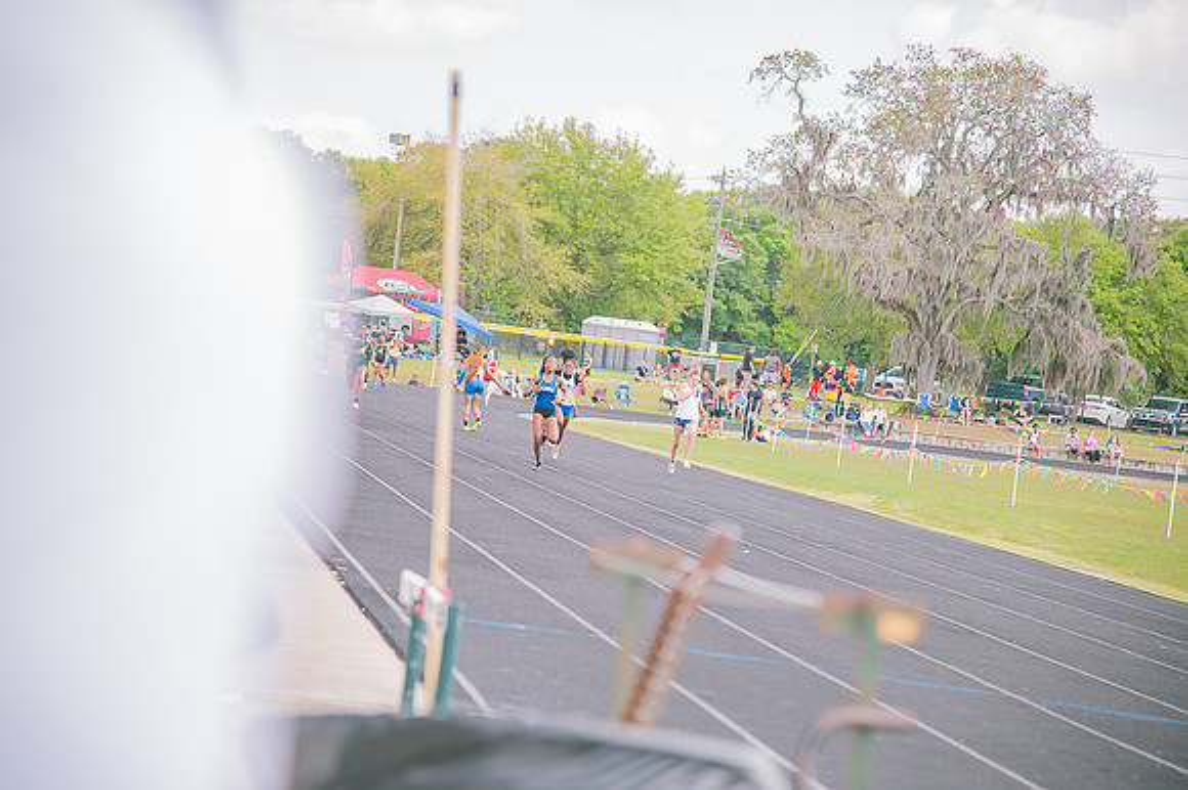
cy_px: 395
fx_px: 3958
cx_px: 594
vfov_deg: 11.4
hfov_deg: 17.1
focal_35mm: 120
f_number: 4
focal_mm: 120
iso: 200
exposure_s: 1/200
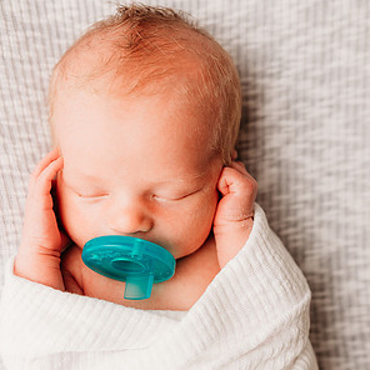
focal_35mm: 40
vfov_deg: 41.8
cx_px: 140
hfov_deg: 41.6
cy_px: 206
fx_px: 484
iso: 80
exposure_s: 1/160
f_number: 2.5
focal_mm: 24
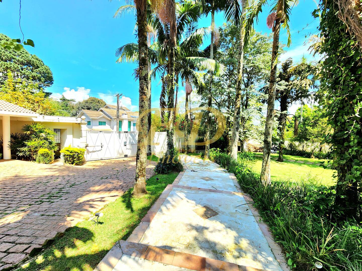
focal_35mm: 13
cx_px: 181
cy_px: 136
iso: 50
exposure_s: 1/357
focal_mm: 2.2
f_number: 2.2
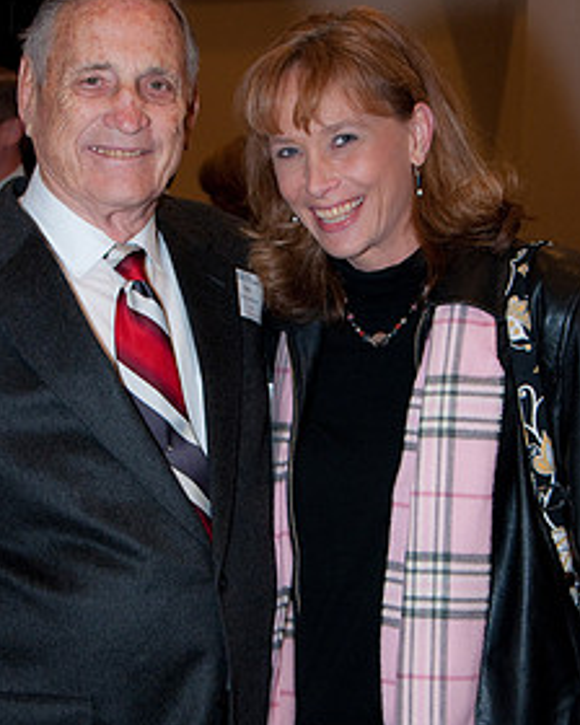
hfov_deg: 17.8
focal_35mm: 86
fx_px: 1845
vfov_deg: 22.2
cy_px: 339
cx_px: 237
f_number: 6.3
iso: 640
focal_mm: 38
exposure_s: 1/60
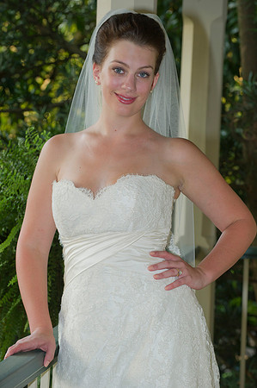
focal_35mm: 130
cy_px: 194
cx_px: 128
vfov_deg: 15.8
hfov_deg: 10.5
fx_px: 1395
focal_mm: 130
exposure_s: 1/60
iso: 400
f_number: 7.1
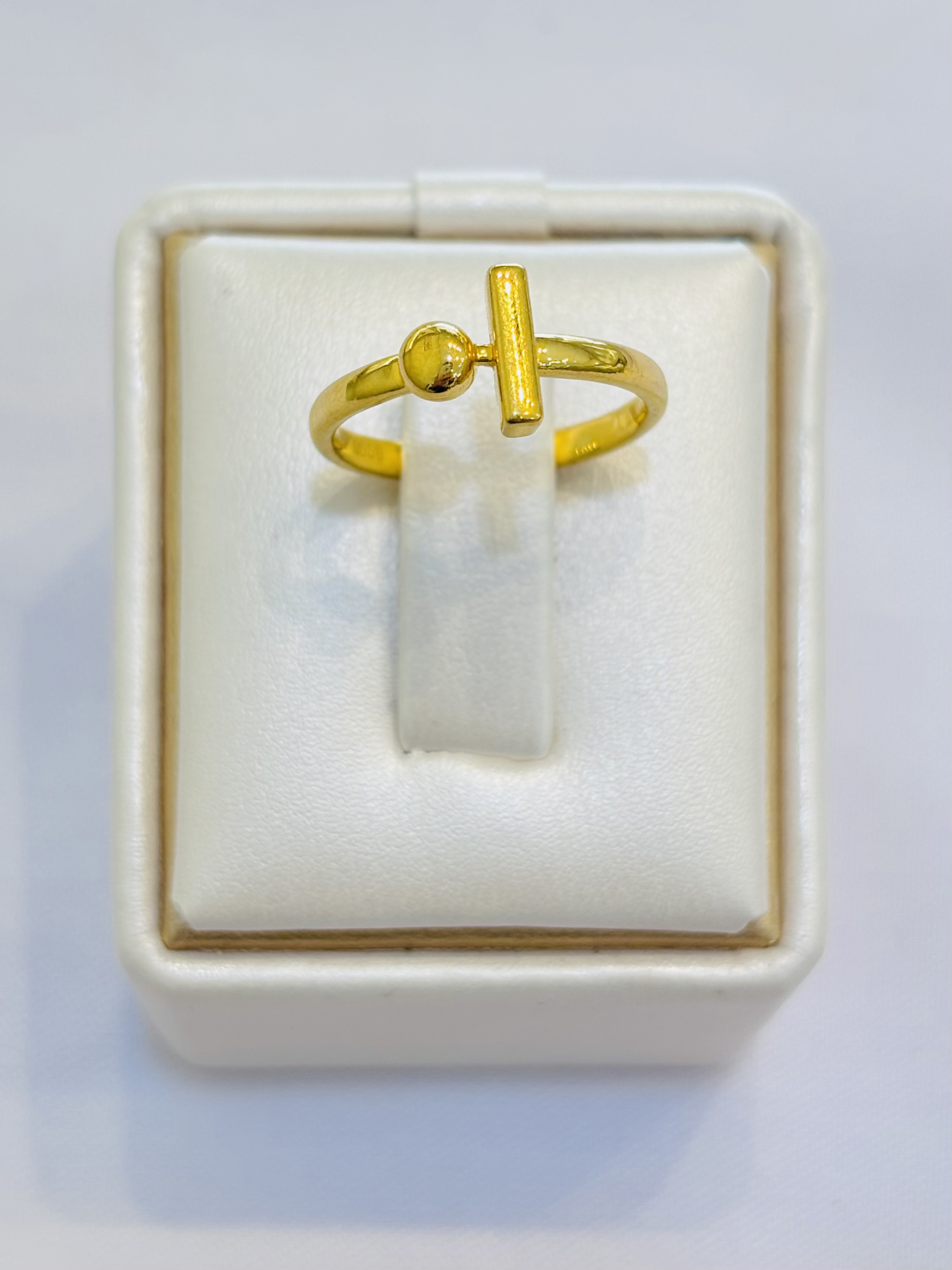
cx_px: 476
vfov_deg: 36.8
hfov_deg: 28.0
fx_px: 1907
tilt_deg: -55.2
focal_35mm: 52
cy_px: 635
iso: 25
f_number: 1.6
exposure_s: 1/100
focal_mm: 5.96
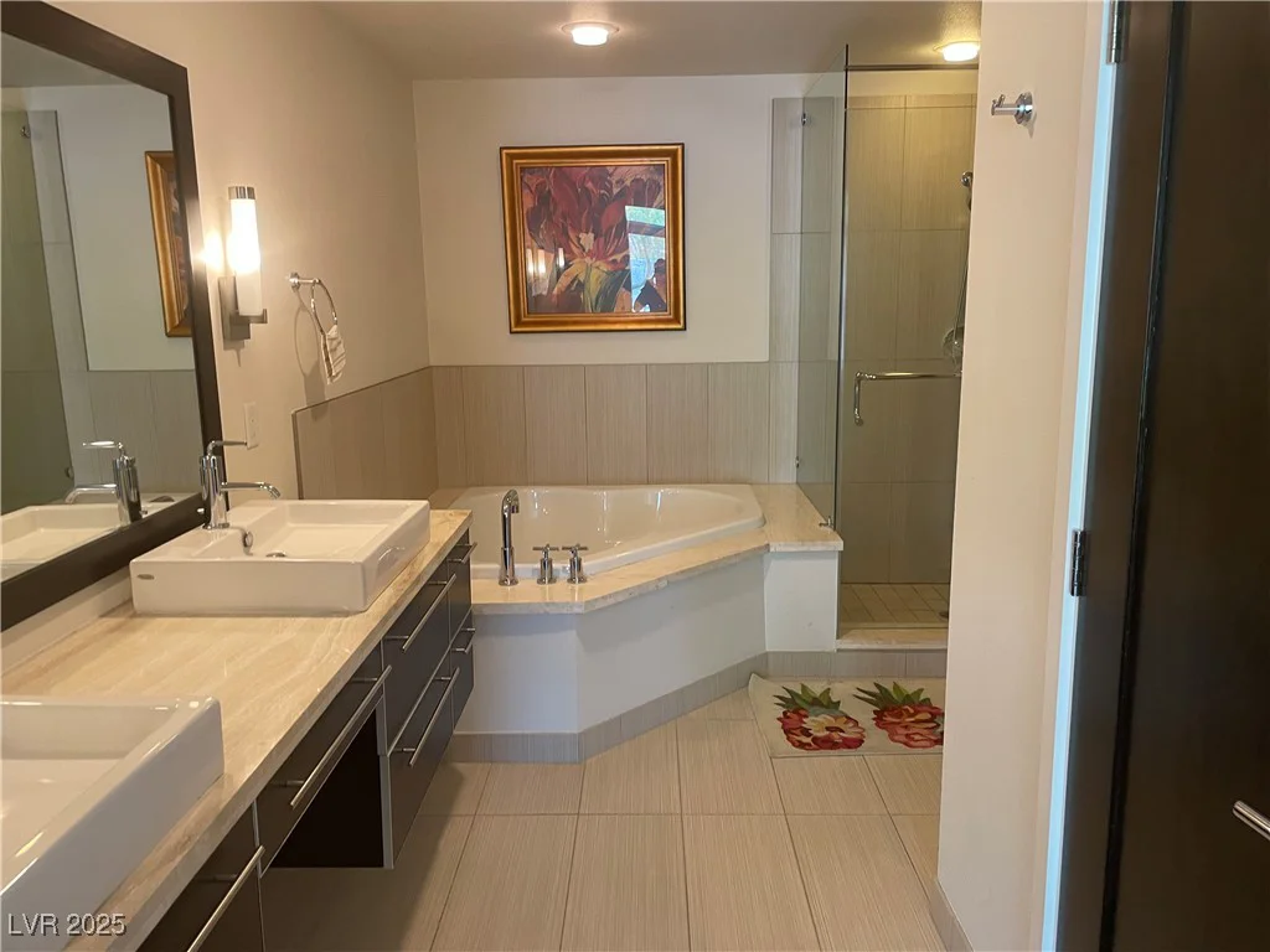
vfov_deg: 53.1
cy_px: 476
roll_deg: +0.8
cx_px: 635
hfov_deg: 67.3
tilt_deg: -11.2
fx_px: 954
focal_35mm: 26
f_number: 1.6
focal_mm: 4.2
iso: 125
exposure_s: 1/60
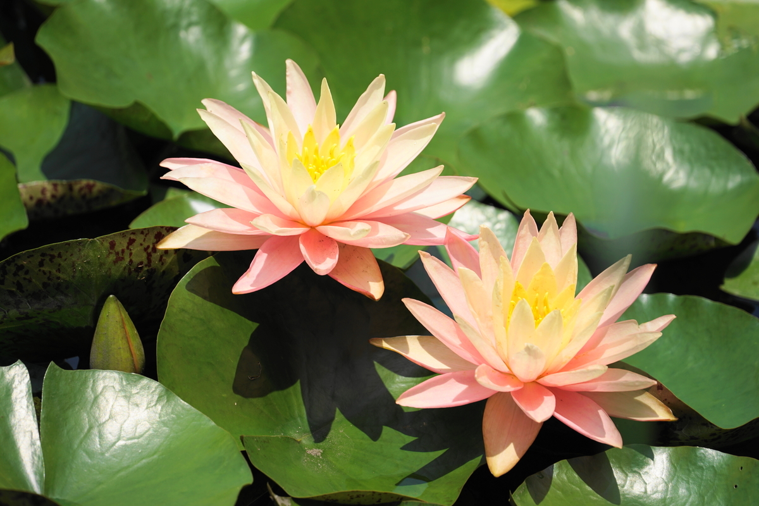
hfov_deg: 6.9
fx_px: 6325
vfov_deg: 4.6
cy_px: 253
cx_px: 380
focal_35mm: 300
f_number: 6.3
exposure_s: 1/640
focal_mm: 300
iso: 100
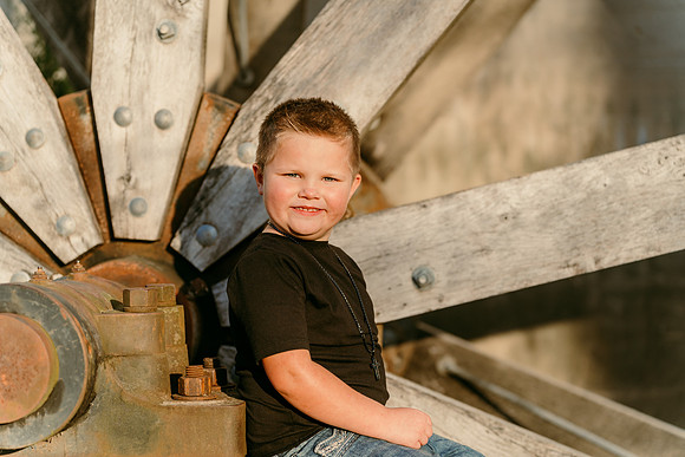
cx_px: 342
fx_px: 1656
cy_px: 228
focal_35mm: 87
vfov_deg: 15.7
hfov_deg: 23.4
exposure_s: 1/640
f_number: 2.8
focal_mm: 87
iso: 320
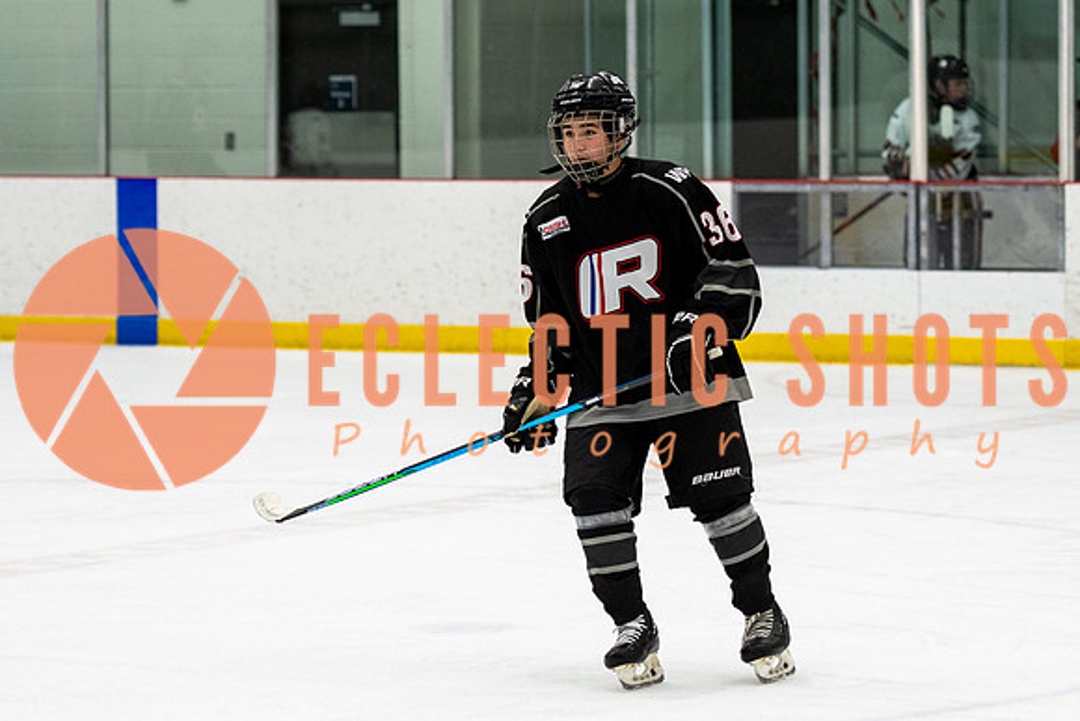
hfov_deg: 12.0
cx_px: 585
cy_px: 300
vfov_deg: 8.0
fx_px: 5147
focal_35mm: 172
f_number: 2.8
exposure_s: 1/640
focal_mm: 92
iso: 1400
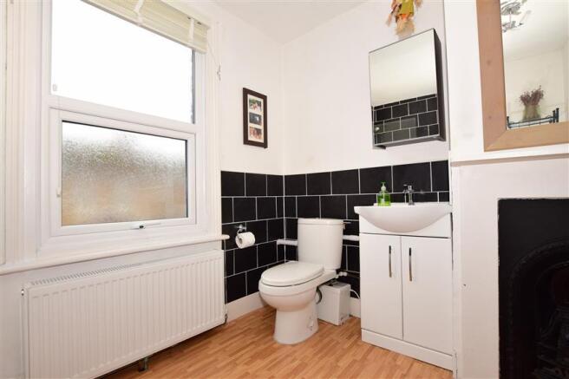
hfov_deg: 100.4
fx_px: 237
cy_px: 190
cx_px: 284
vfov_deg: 77.3
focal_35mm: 15
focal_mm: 10
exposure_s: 1/100
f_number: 5.6
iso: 400
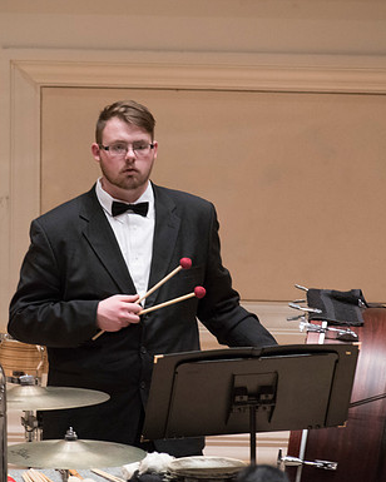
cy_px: 241
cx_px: 160
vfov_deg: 2.3
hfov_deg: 1.8
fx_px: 12124
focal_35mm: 849
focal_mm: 600
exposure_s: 1/125
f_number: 5.6
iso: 6400
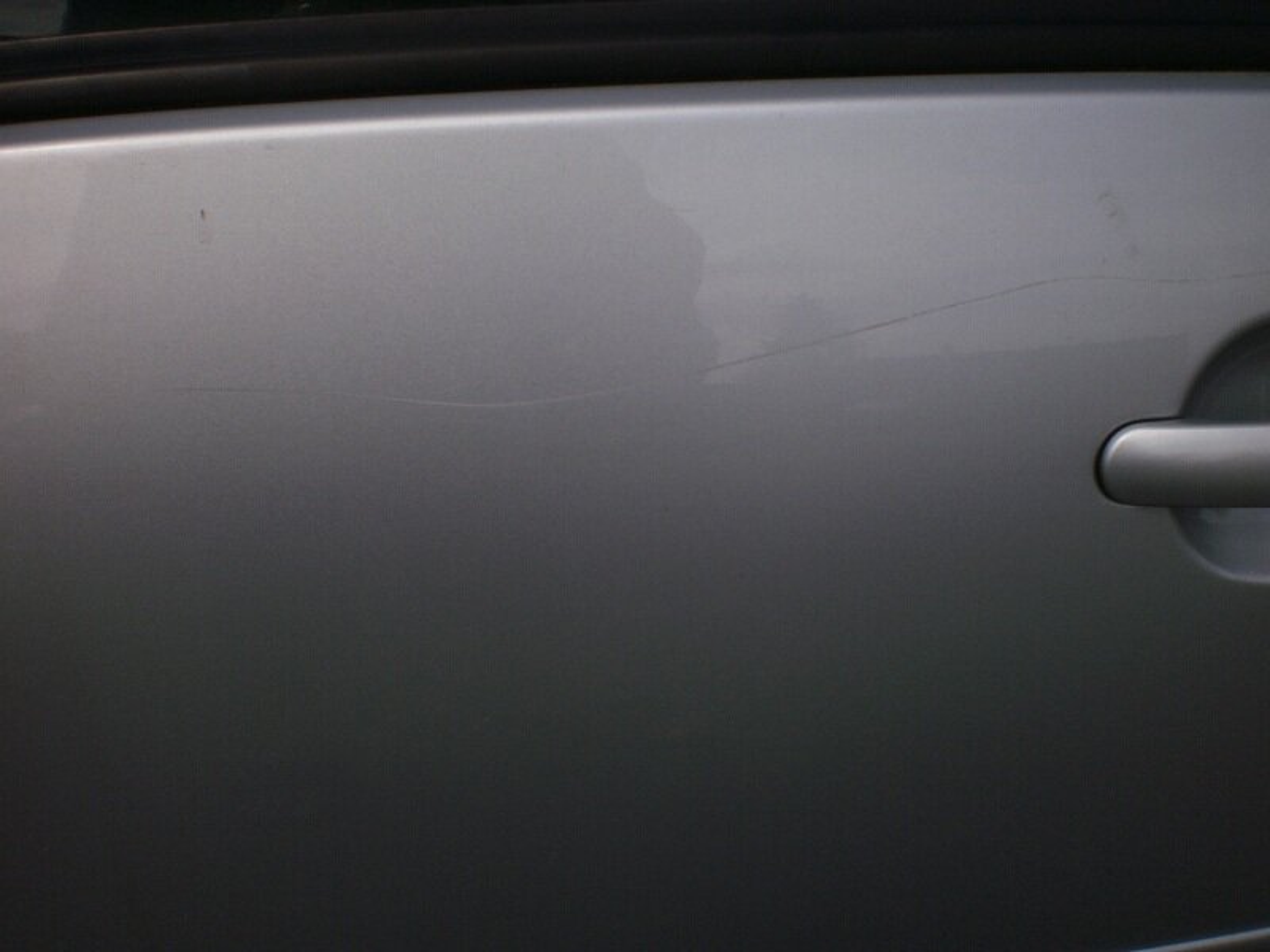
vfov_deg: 39.7
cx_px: 635
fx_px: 1321
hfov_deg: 51.4
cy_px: 476
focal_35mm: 36
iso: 100
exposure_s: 1/1250
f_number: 4.6
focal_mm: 6.3
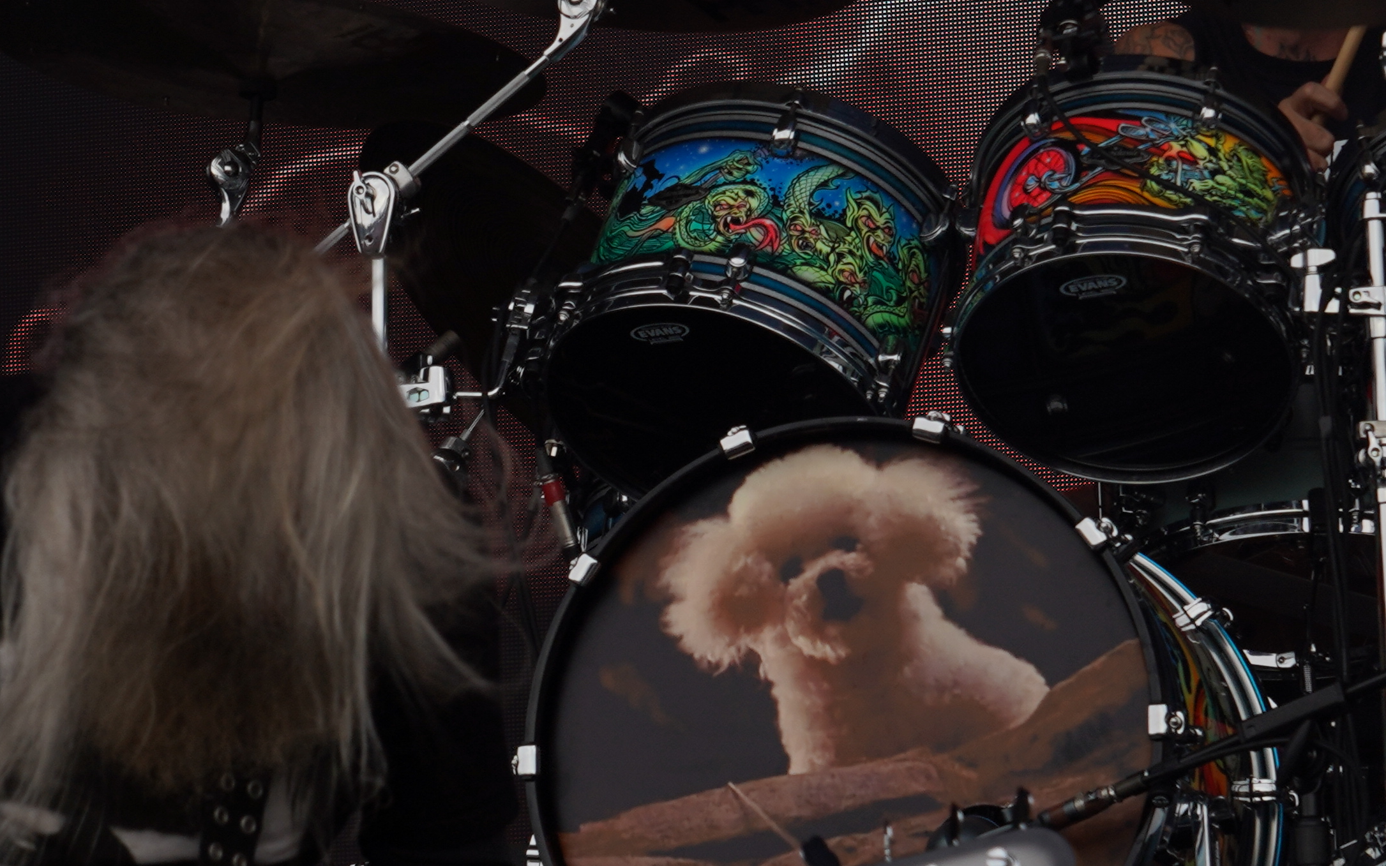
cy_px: 449
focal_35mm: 245
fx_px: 9255
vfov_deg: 5.4
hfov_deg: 8.5
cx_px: 213
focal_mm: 87
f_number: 8
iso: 100
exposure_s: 1/250
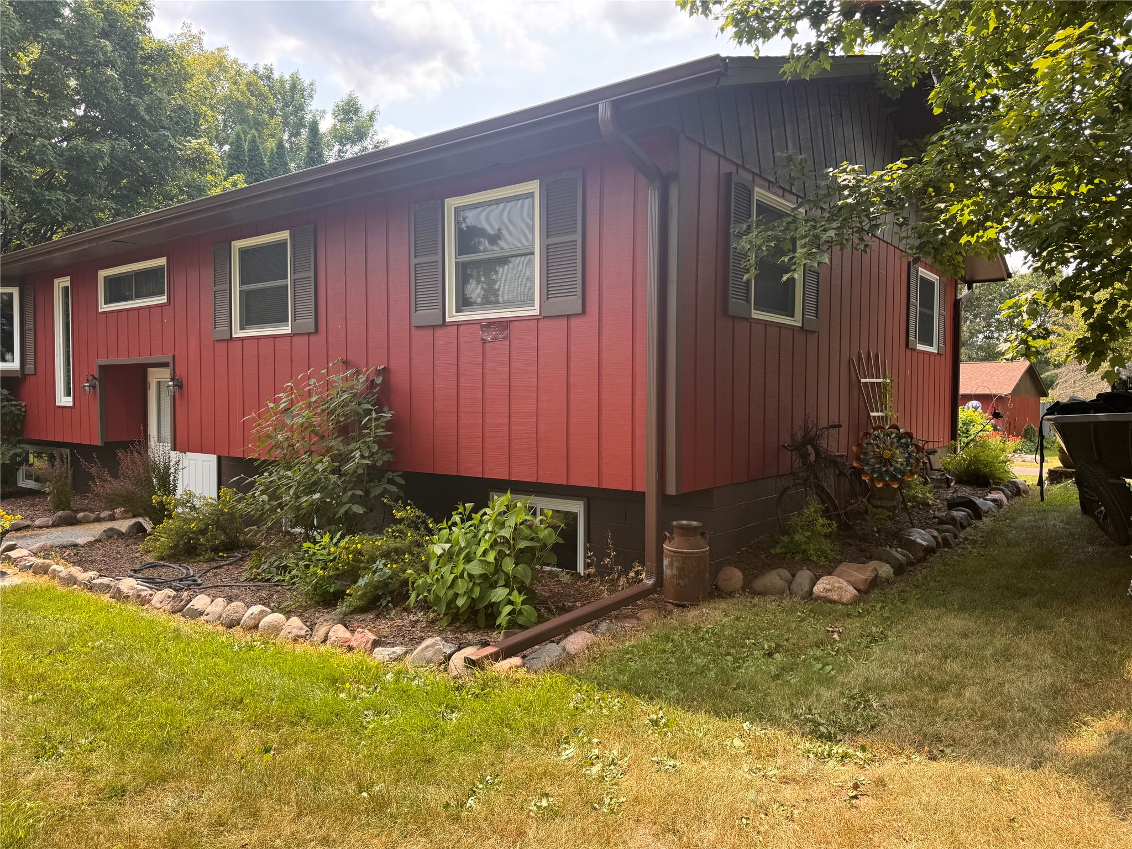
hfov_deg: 71.6
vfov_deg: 56.8
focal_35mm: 24
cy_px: 424
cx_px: 566
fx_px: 785
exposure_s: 1/864
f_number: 1.78
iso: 80
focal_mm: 6.76
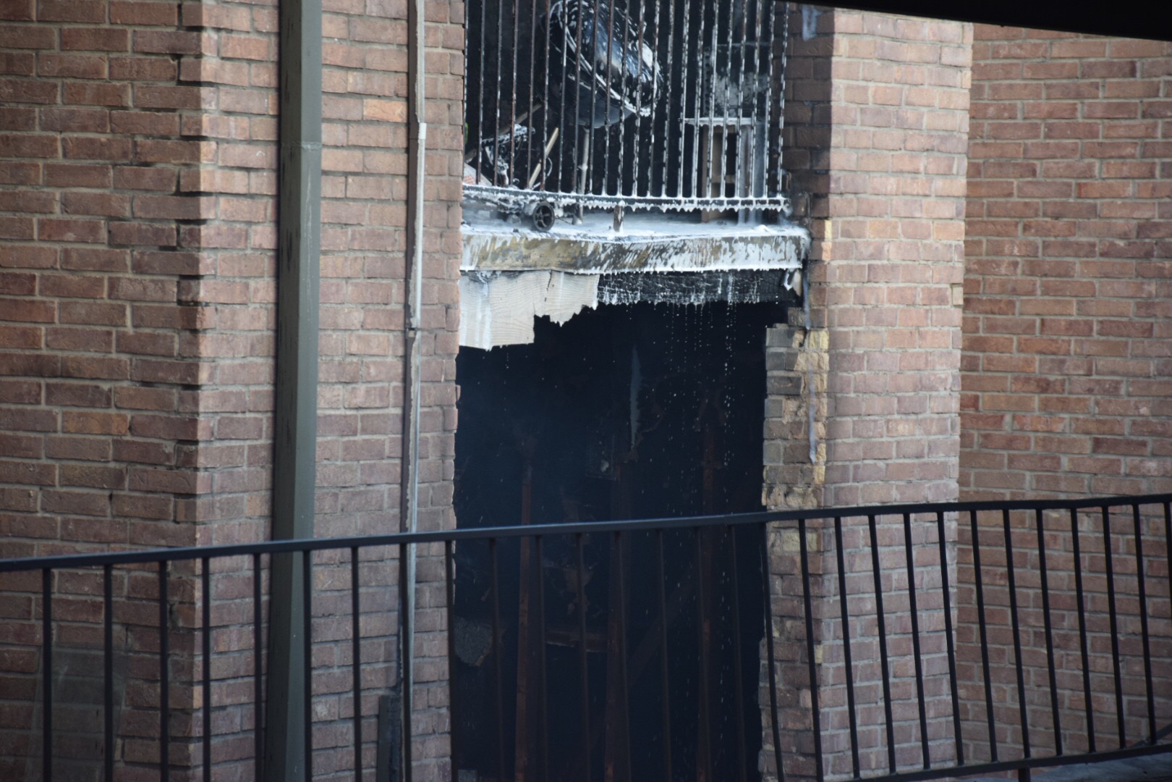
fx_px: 5469
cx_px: 586
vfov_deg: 8.2
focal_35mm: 168
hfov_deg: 12.2
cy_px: 391
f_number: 5.6
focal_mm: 112
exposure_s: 1/250
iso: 800
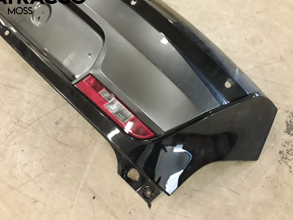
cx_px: 149
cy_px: 105
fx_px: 254
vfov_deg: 46.8
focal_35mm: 30
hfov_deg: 59.9
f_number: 1.9
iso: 250
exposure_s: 1/50
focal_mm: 2.91
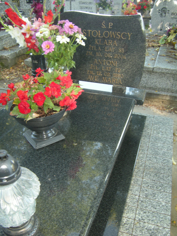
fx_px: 211
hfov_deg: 45.4
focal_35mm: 31
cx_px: 88
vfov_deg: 58.4
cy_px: 118
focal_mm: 5.3
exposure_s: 1/49
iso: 112
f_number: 2.9
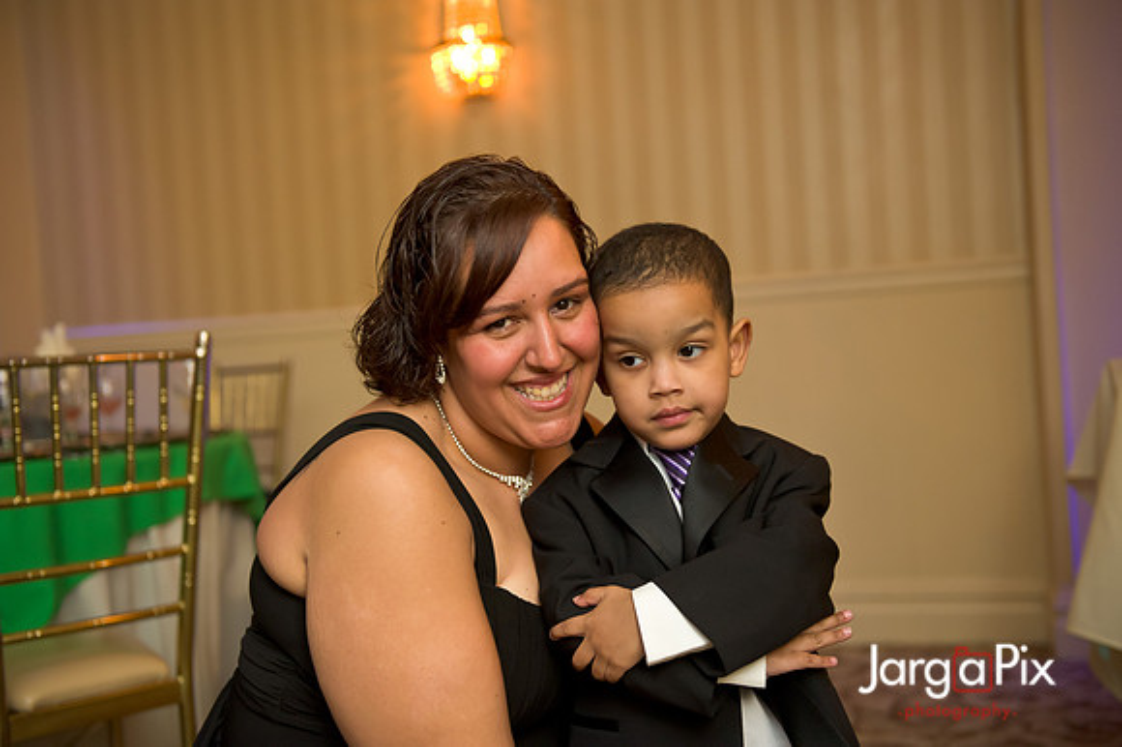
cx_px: 561
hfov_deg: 41.1
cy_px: 374
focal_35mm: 48
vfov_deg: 28.0
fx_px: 1495
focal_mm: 48
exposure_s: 1/125
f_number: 3.2
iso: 1600
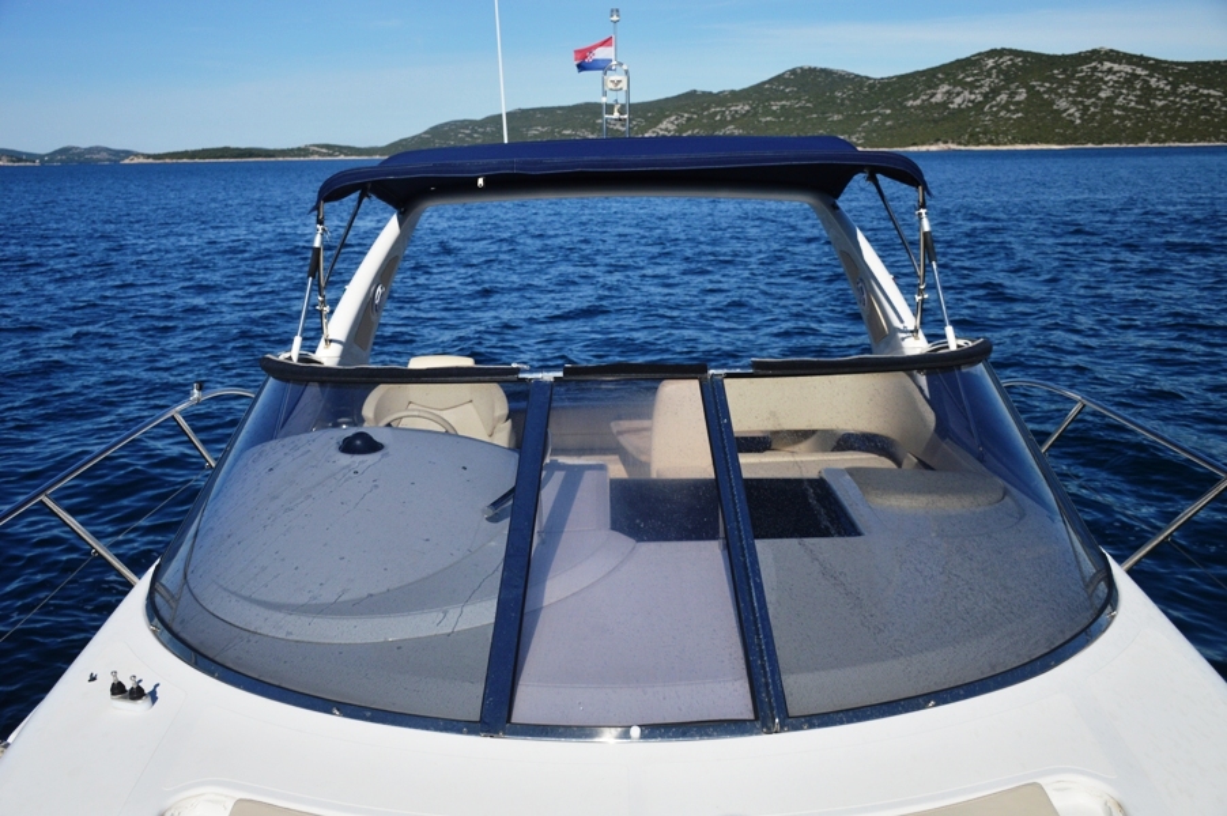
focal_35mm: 34
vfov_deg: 38.3
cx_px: 614
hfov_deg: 55.1
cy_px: 408
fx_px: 1175
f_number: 3.8
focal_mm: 23
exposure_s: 1/4000
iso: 160
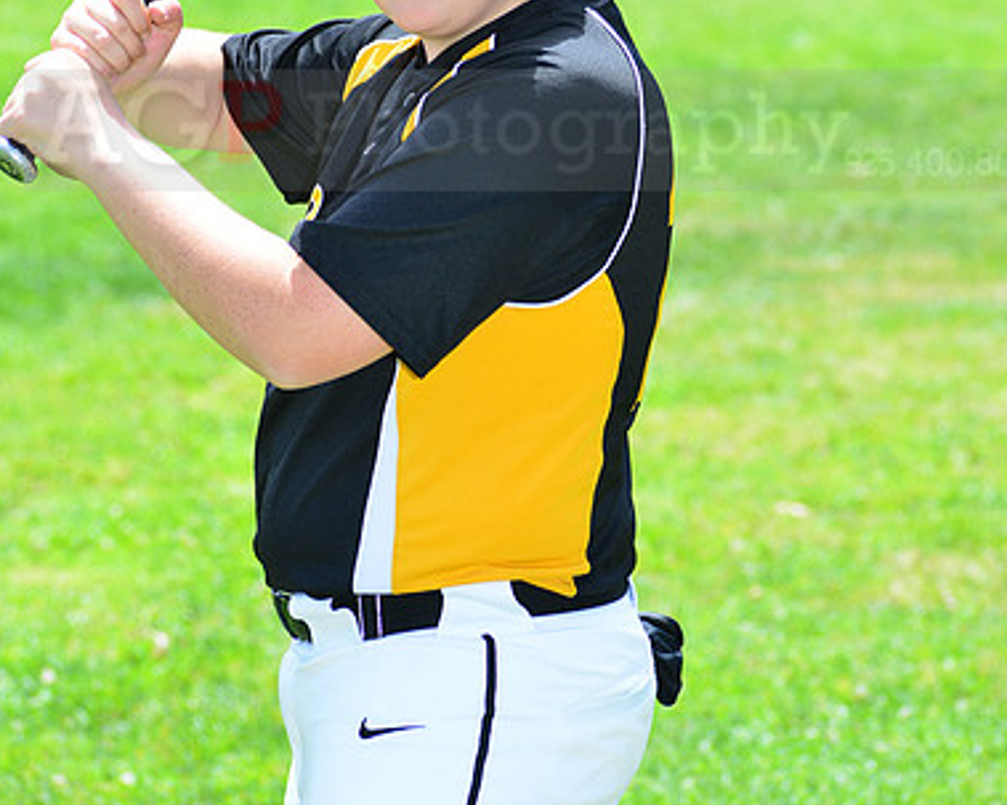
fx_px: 5780
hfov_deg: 10.0
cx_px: 498
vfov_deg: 7.9
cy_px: 106
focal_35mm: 194
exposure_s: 1/200
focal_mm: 135
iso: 200
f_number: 8
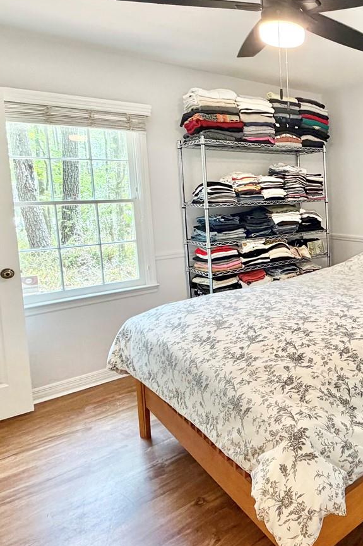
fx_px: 409
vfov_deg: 67.0
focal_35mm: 27
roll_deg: +2.0
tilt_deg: -6.2
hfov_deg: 39.6
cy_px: 229
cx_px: 394
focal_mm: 2.22
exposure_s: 1/120
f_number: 2.2
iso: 250
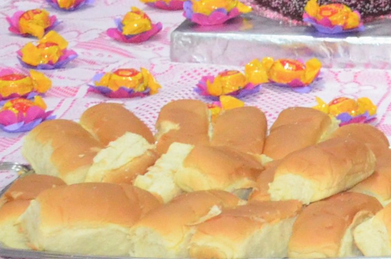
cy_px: -223
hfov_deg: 11.0
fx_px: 1875
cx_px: 741
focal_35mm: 173
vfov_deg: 7.6
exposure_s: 1/60
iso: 2000
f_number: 3.5
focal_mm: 18
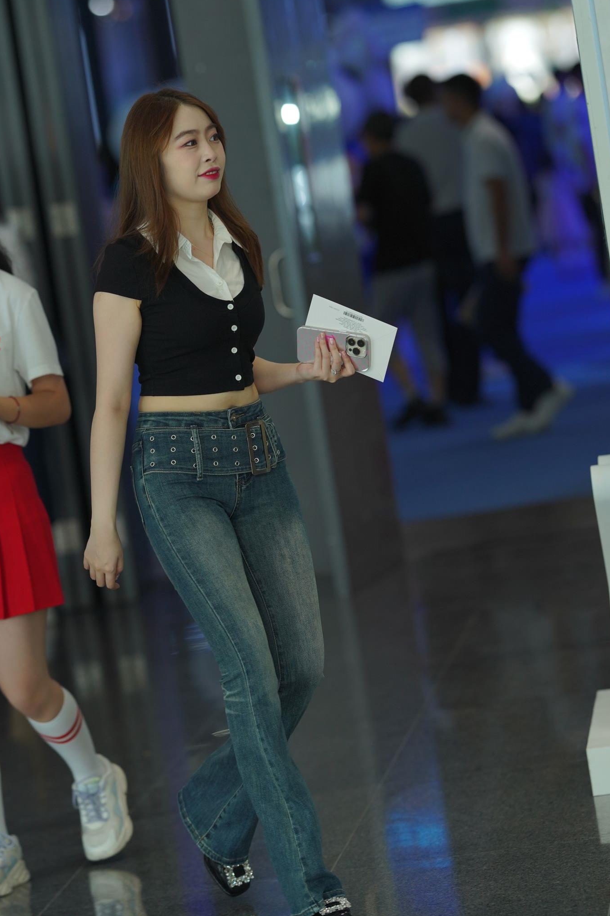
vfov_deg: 10.8
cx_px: 211
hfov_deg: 7.2
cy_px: 443
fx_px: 4830
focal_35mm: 190
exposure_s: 1/500
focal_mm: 135
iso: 500
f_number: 2.5
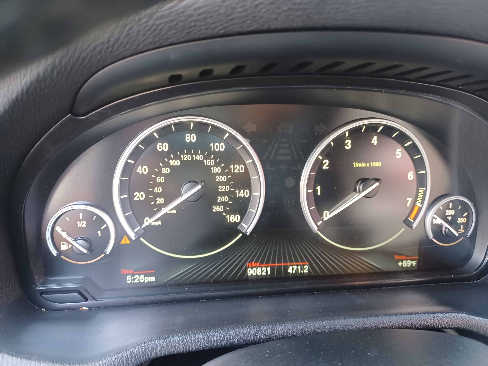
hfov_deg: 69.4
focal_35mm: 25
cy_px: 183
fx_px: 352
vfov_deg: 54.9
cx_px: 244
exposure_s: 1/25
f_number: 1.8
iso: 400
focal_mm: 4.6
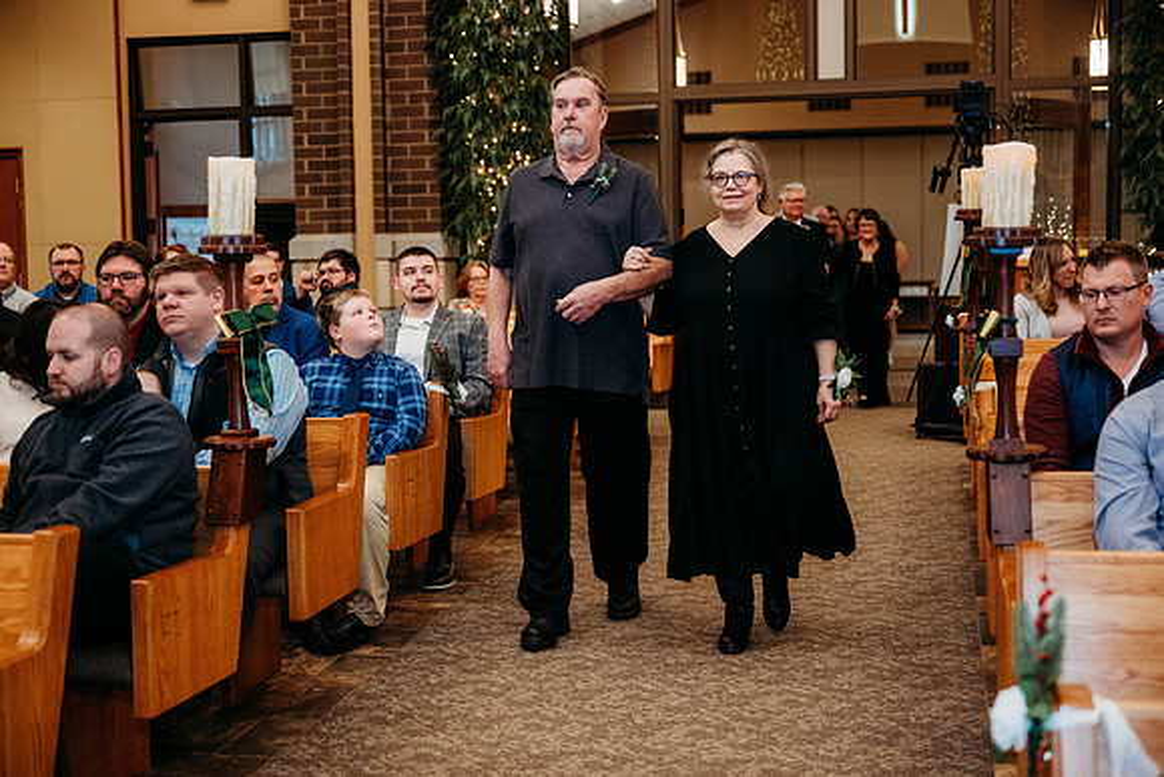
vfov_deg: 26.5
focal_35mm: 51
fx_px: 1649
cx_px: 582
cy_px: 388
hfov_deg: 38.9
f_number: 2.8
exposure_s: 1/200
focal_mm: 51
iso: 2000
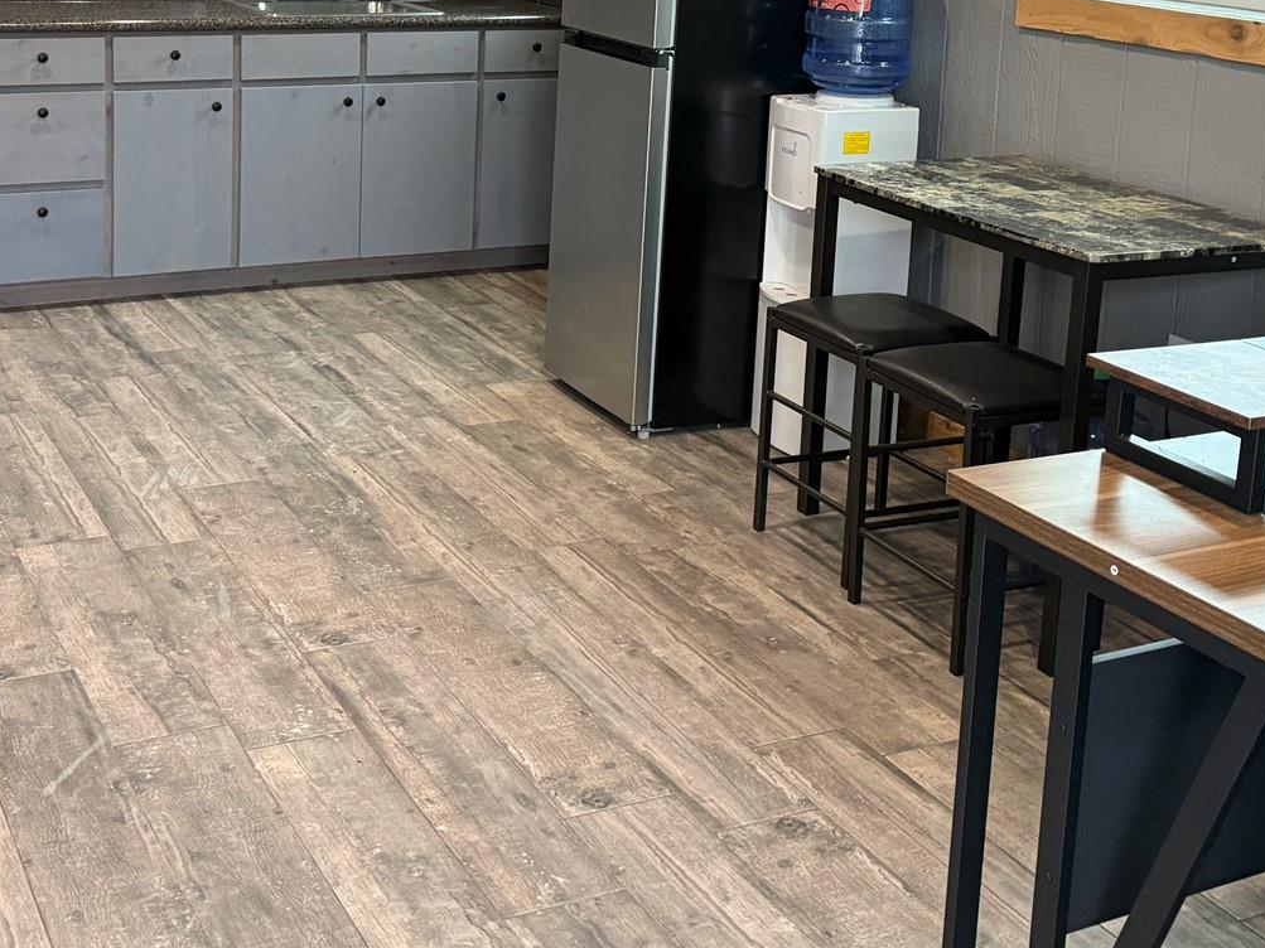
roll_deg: -2.1
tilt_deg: -8.3
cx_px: 535
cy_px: 101
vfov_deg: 28.6
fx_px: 1790
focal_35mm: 49
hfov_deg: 38.8
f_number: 1.78
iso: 400
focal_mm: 6.76
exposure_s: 1/120
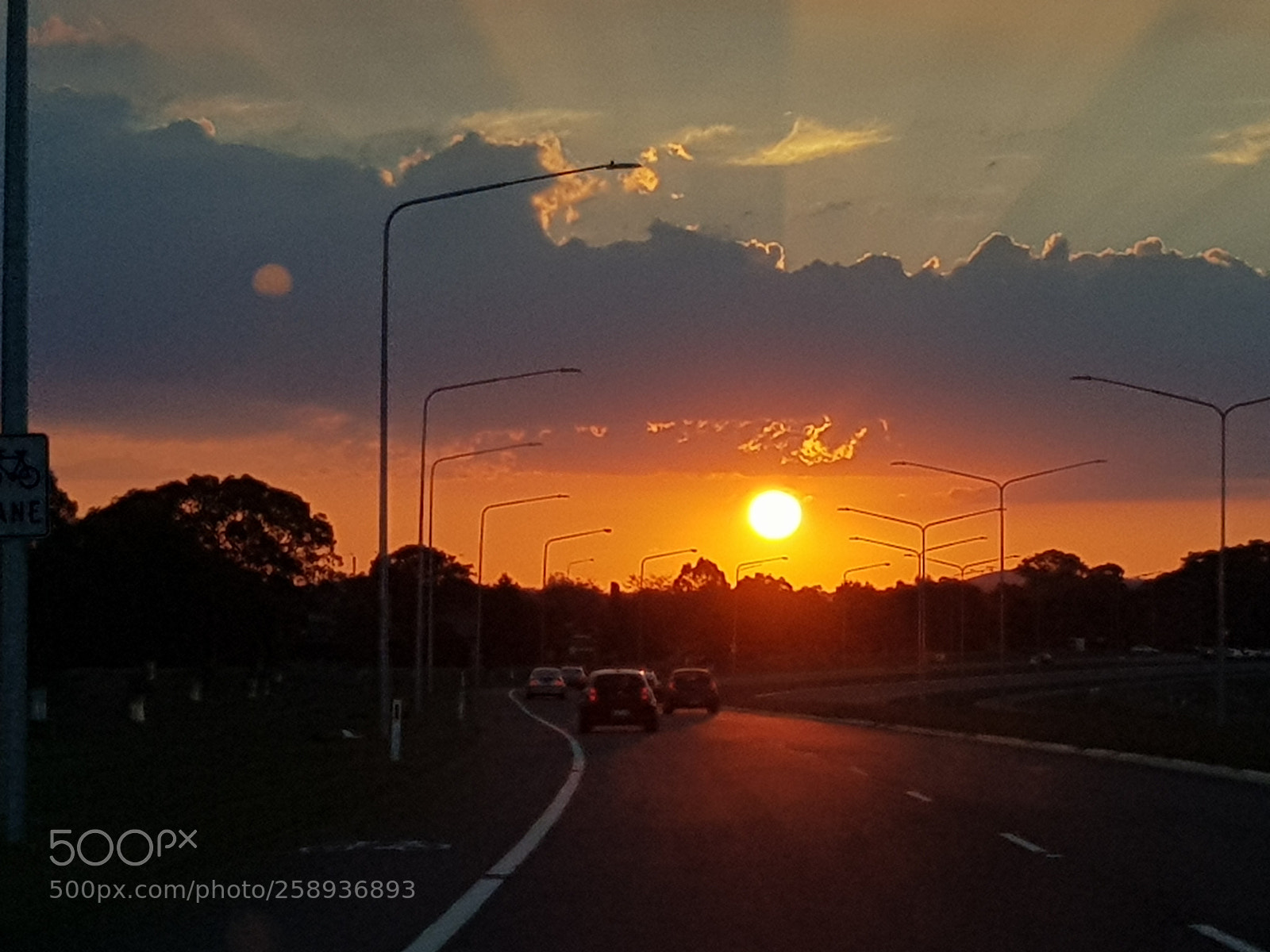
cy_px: 476
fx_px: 954
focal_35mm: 26
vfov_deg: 53.1
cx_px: 635
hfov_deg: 67.3
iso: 40
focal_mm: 4.2
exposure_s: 1/2208
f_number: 1.7
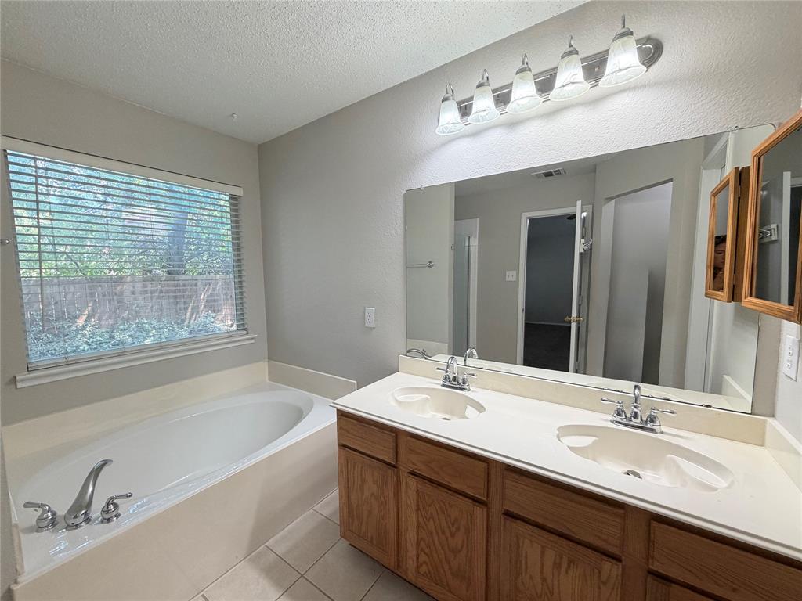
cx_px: 401
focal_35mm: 14
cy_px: 300
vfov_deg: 85.7
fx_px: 324
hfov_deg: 102.1
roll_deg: +0.5
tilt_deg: -4.4
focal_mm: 2.22
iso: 160
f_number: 2.2
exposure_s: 1/120
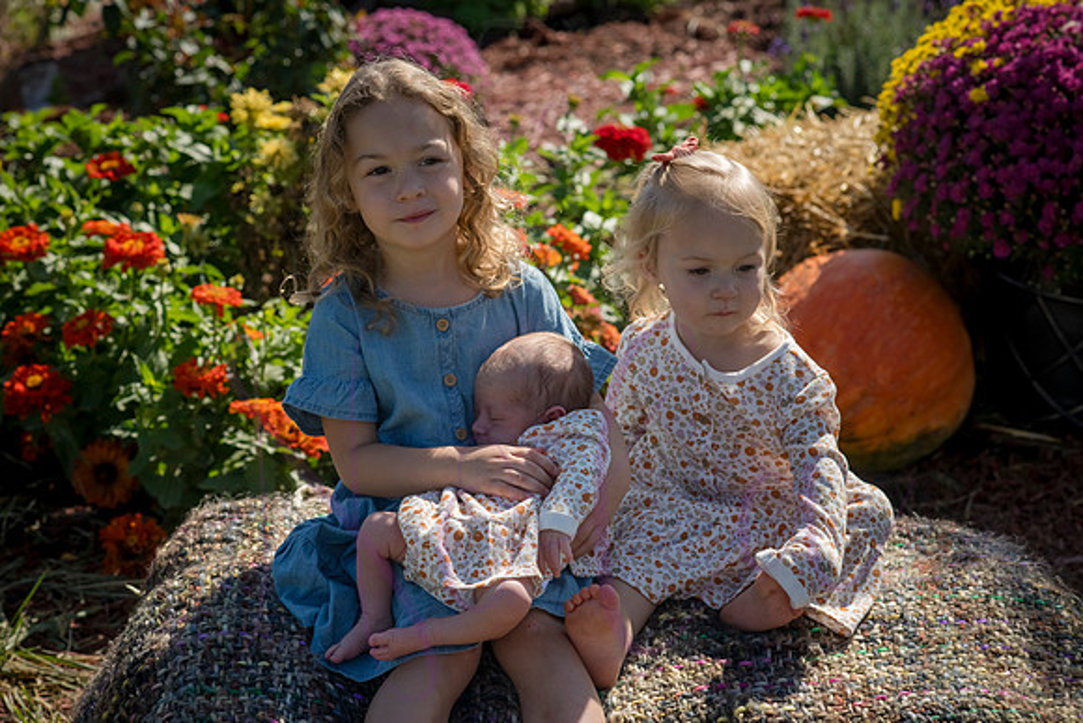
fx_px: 2558
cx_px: 542
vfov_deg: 16.1
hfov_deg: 23.9
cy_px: 362
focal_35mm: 85
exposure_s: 1/1250
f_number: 6.3
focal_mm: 85
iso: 400
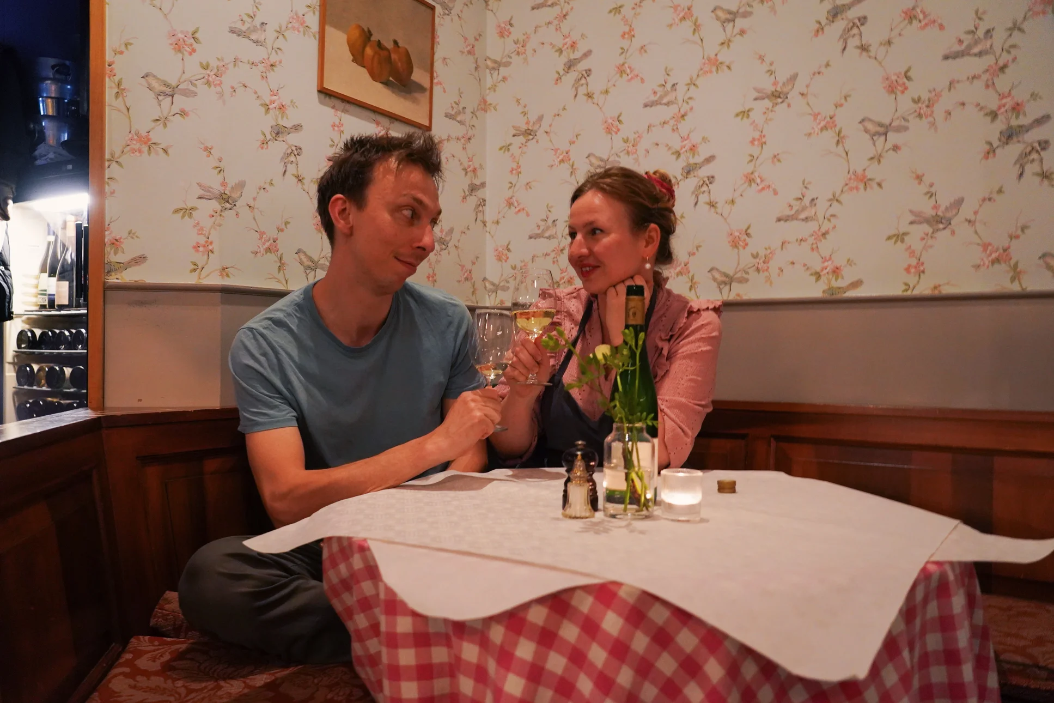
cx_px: 527
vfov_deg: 46.4
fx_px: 820
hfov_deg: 65.5
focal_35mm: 28
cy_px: 352
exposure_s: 1/25
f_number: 4
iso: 5000
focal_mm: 28
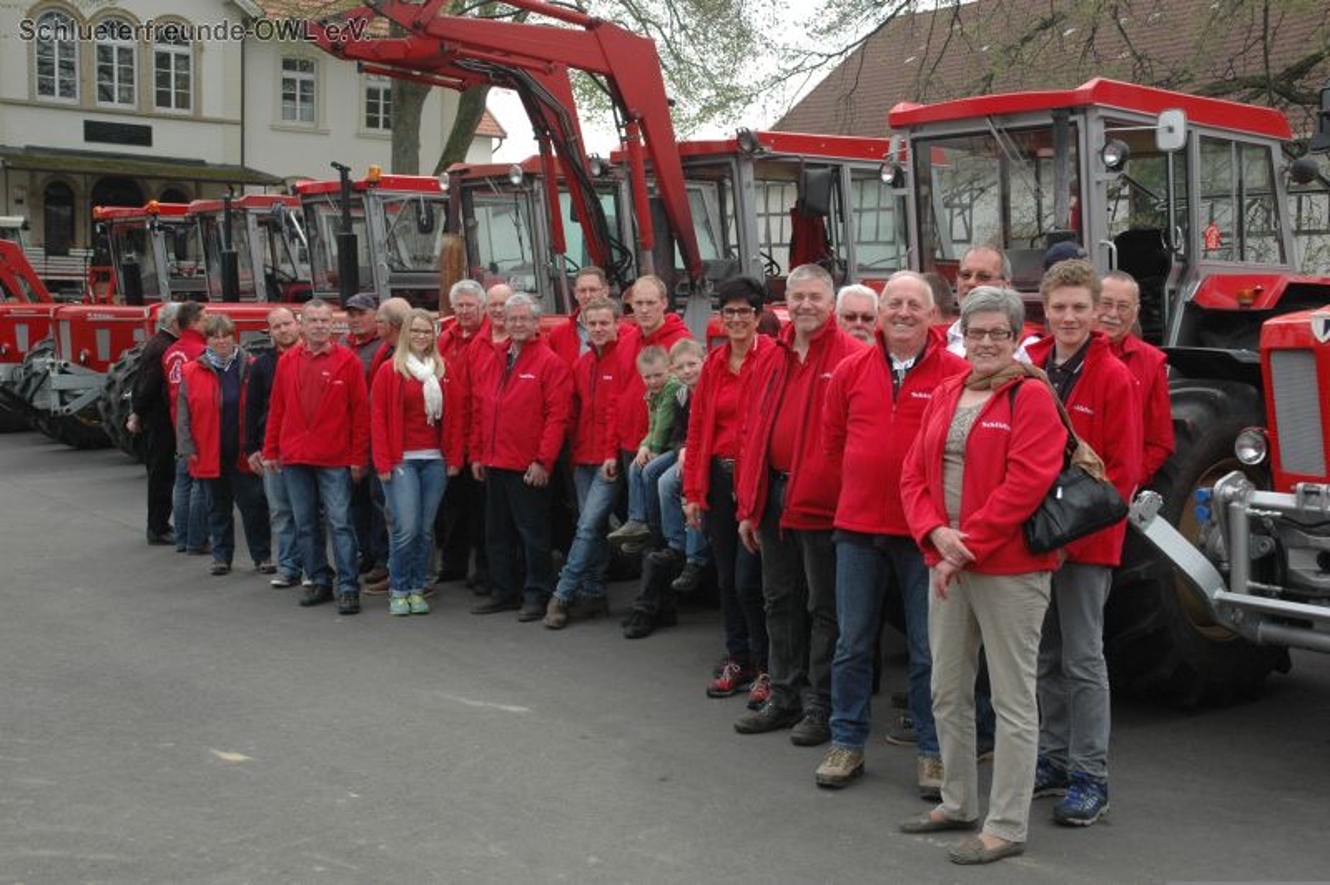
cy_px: 442
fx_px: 1606
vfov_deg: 30.8
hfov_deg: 45.0
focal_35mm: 44
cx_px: 665
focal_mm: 29
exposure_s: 1/250
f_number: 8
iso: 400
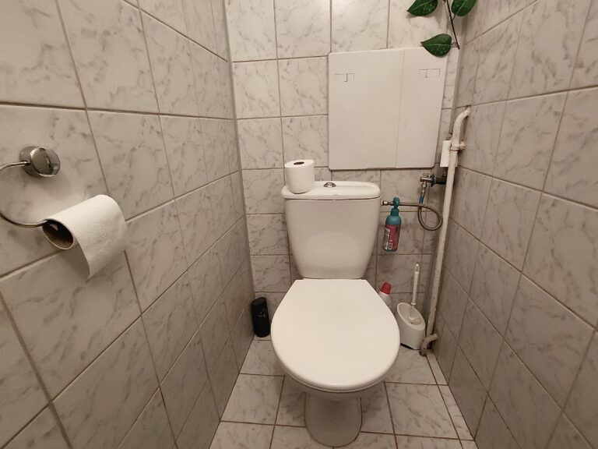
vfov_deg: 78.1
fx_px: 276
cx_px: 299
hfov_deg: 94.5
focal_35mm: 16
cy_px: 224
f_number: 2.2
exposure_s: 1/50
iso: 250
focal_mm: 1.64
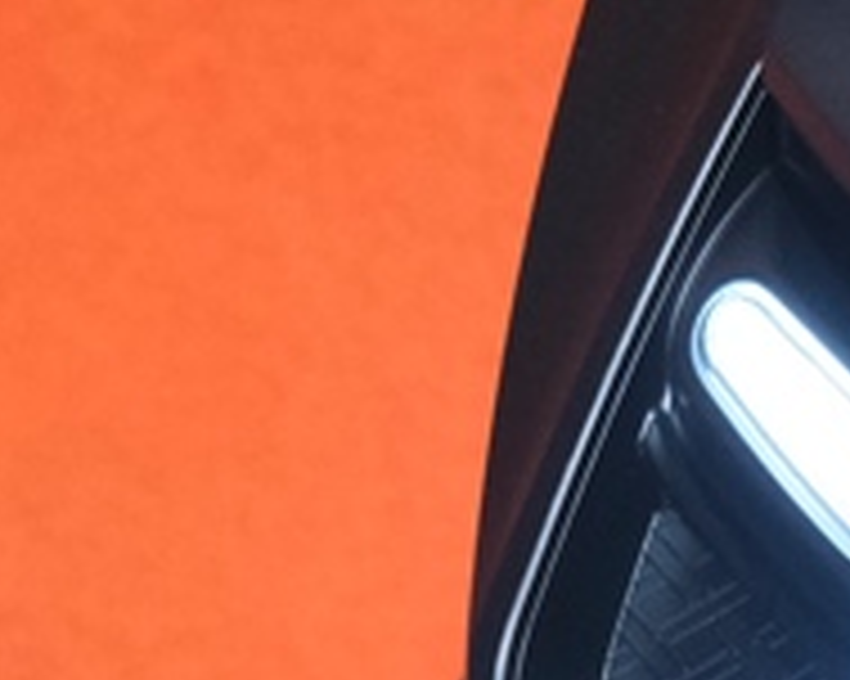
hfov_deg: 6.8
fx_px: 6990
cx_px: 1439
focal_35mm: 278
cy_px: 669
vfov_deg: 5.5
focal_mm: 23.5
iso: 2500
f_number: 4
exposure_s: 1/160
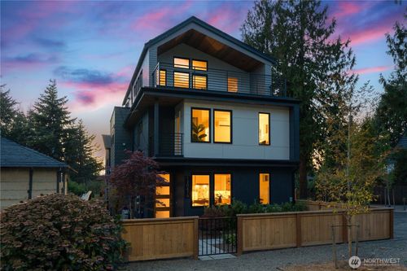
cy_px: 136
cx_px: 204
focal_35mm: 23
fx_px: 260
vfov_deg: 55.1
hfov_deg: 76.1
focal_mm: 23
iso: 2500
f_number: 4
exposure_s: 1/30
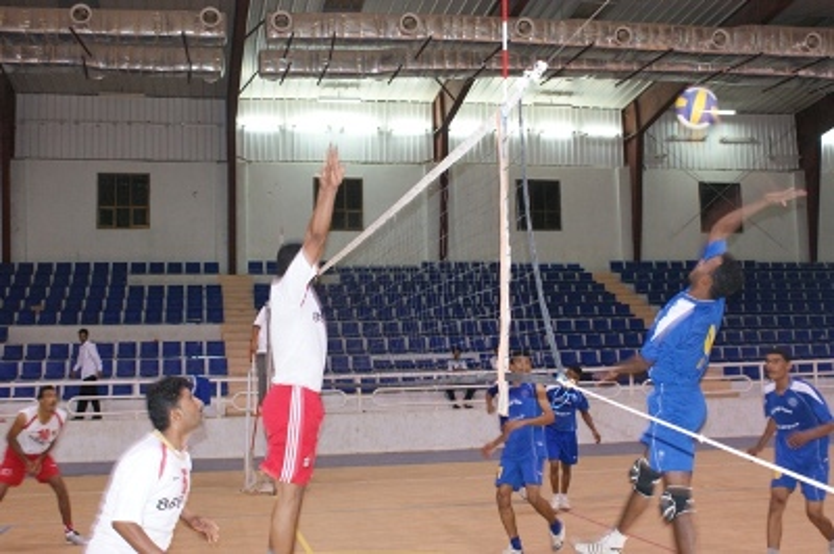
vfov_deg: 31.8
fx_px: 972
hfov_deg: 46.4
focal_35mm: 42
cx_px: 417
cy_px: 277
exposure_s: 1/40
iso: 800
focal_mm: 28
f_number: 5
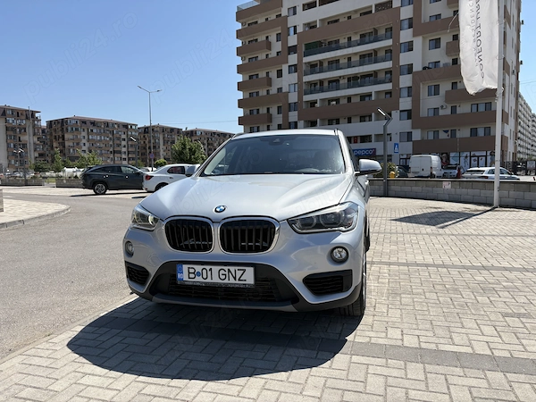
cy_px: 201
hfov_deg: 67.3
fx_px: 403
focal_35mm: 26
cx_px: 268
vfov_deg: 53.1
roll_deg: +1.4
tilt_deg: -3.6
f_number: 1.6
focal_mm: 5.96
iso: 50
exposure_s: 1/4608
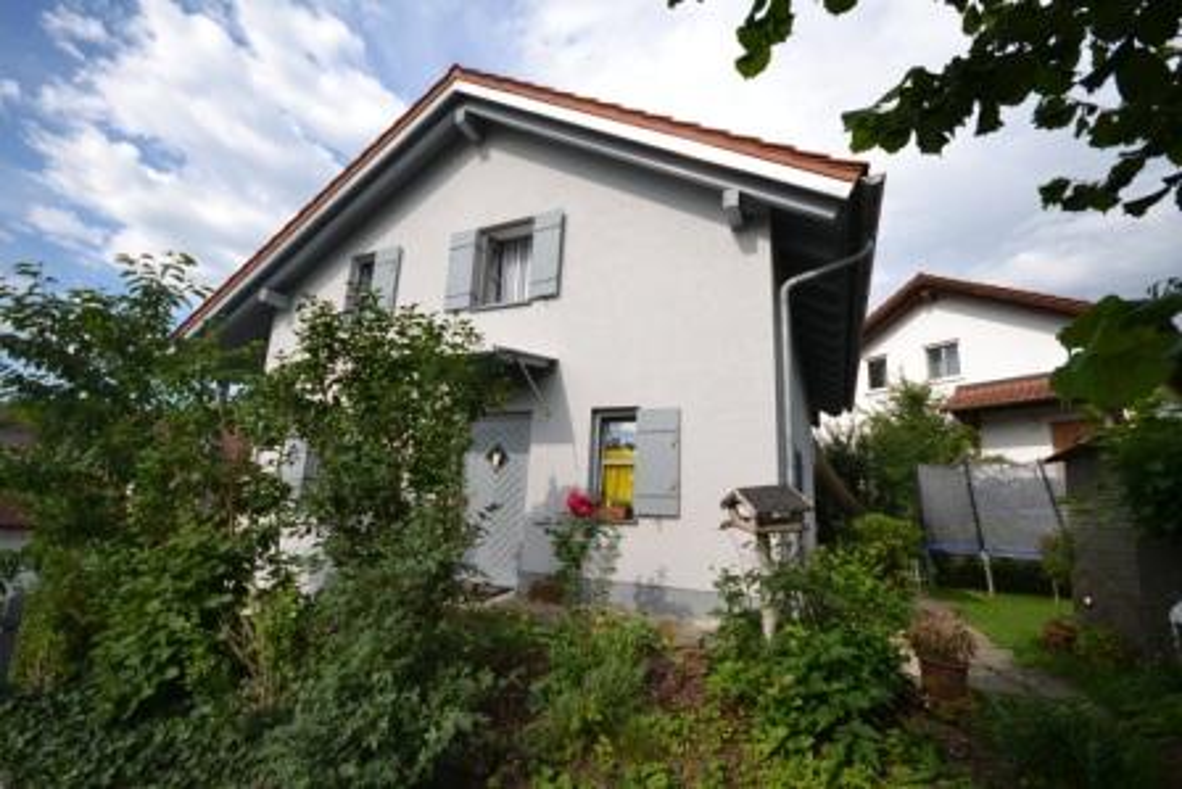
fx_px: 493
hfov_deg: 100.4
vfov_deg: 77.4
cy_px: 394
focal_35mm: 15
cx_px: 591
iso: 100
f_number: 6.3
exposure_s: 1/320
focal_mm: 10
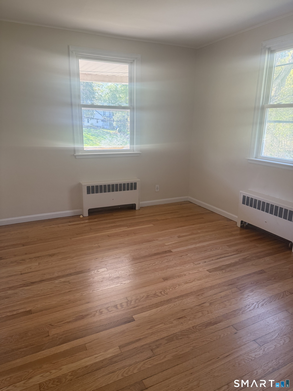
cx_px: 146
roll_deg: -1.8
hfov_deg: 56.8
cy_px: 196
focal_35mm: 24
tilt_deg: -13.9
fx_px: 271
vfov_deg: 71.6
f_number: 1.78
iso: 125
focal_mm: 6.76
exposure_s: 1/121
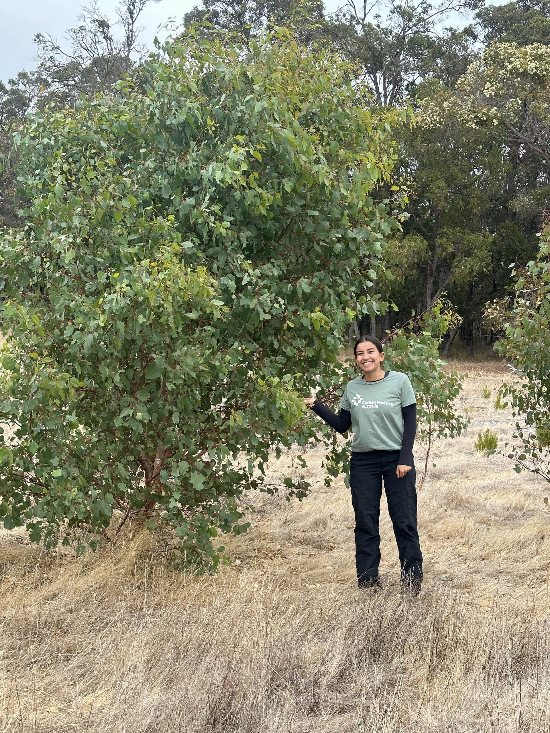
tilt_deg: -1.0
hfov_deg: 30.3
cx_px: 275
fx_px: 1017
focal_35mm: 48
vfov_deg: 39.7
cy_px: 366
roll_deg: -0.5
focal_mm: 6.86
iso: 64
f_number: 1.78
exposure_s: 1/719
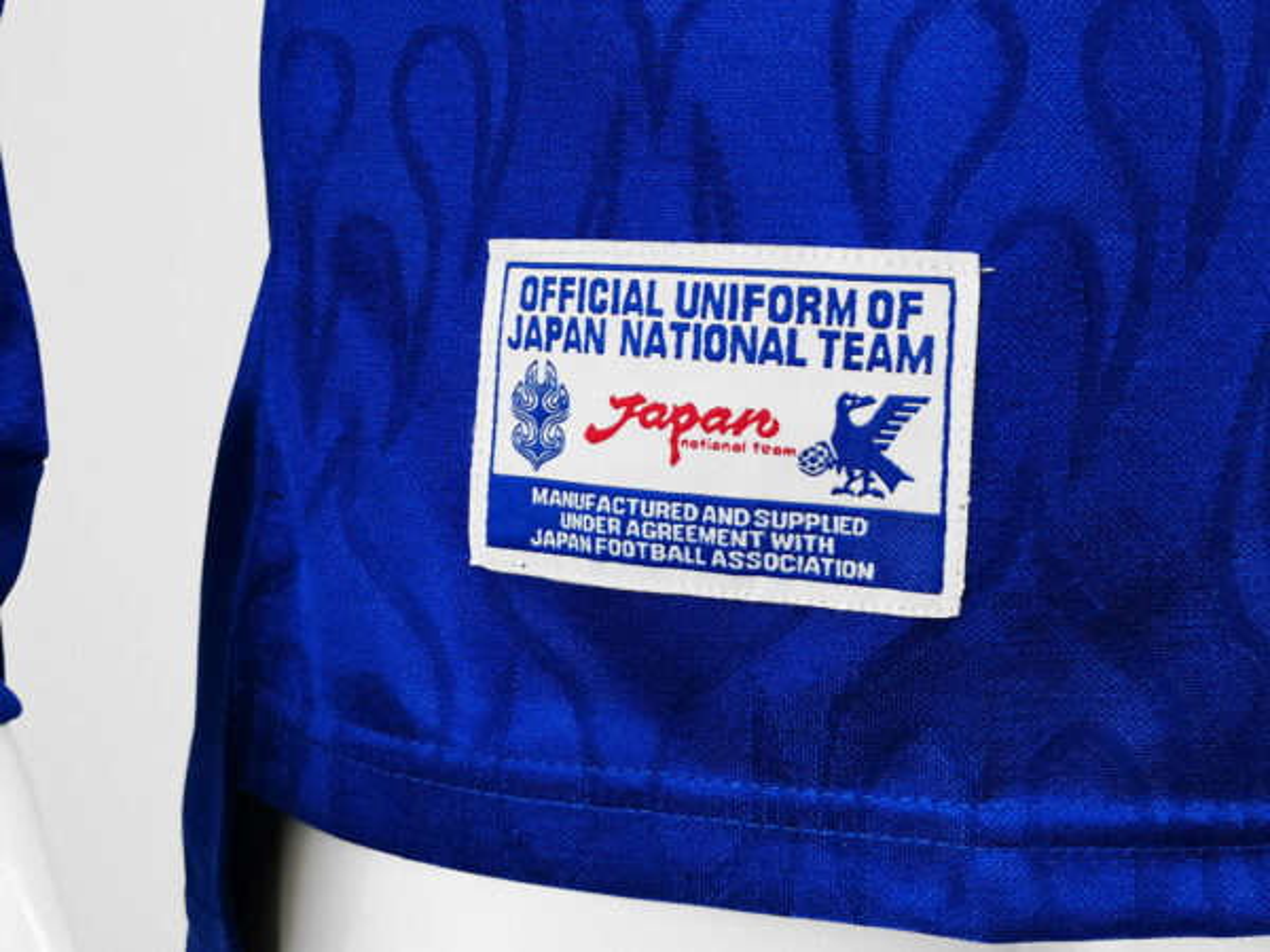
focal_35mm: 54
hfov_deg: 35.5
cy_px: 476
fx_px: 1981
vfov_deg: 27.0
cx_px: 635
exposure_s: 1/50
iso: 160
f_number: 1.8
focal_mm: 5.58
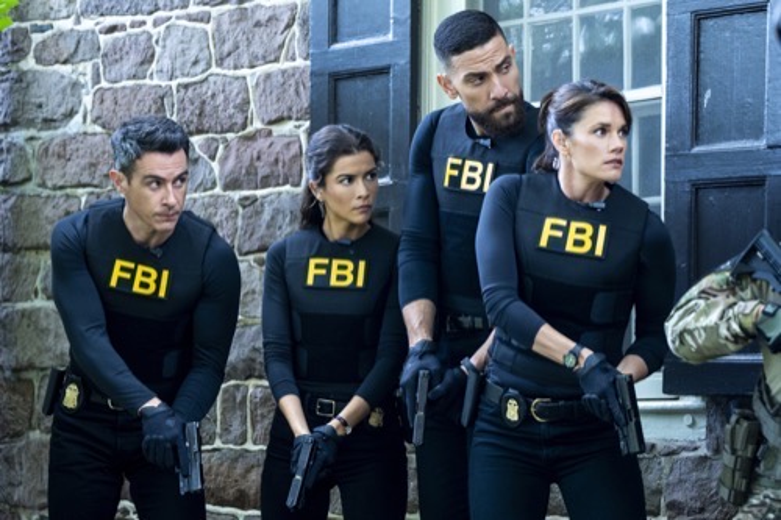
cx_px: 390
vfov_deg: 10.4
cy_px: 260
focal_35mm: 132
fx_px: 2863
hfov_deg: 15.5
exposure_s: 1/100
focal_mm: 132
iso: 1000
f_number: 6.3
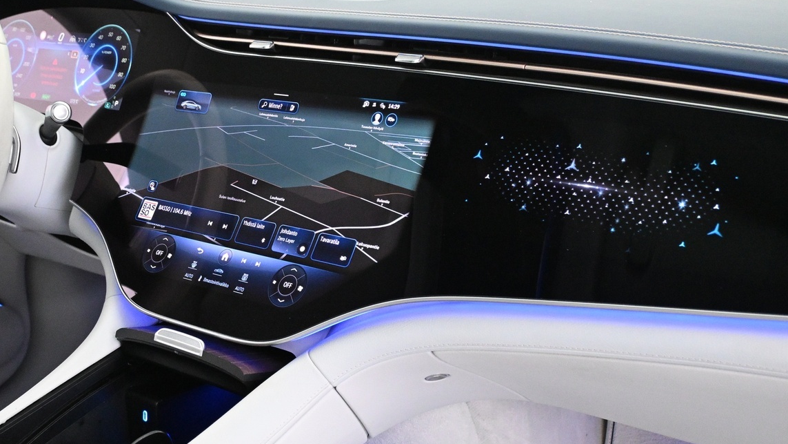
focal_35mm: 50
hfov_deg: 41.0
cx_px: 305
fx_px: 1047
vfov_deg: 23.8
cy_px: 300
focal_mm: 22.5
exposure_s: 1/40
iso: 4000
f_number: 4
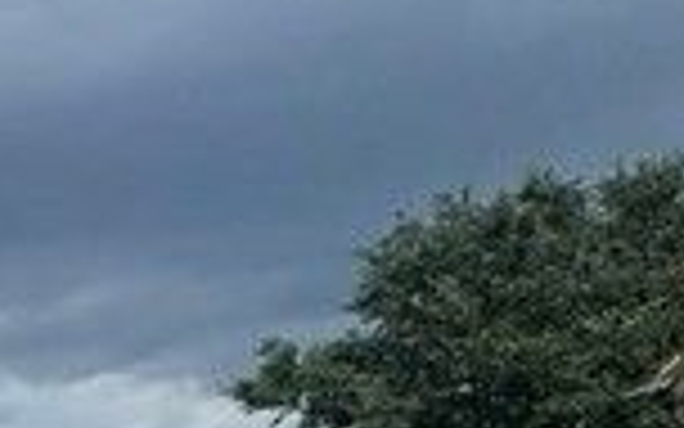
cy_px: 1122
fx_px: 1864
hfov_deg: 11.0
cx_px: -1449
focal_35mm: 100
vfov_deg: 10.6
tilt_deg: -19.7
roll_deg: +2.8
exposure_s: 1/2674
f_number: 2.2
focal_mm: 2.22
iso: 50
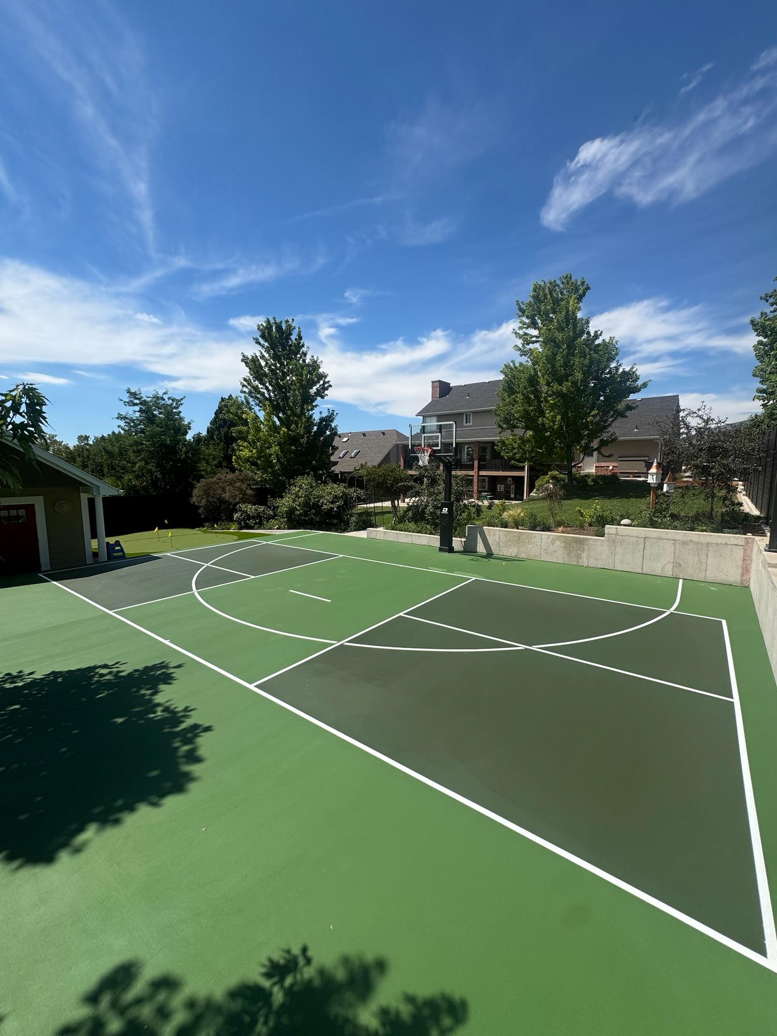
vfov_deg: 102.1
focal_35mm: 14
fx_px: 419
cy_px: 518
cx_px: 388
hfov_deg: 85.7
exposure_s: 1/2146
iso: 50
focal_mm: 2.22
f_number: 2.2
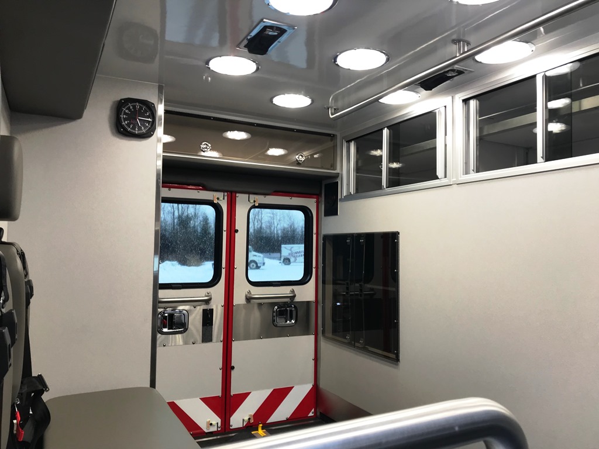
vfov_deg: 49.7
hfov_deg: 63.4
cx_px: 300
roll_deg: +1.3
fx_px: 485
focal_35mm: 28
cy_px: 224
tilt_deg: +6.3
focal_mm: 3.99
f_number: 1.8
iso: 25
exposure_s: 1/54
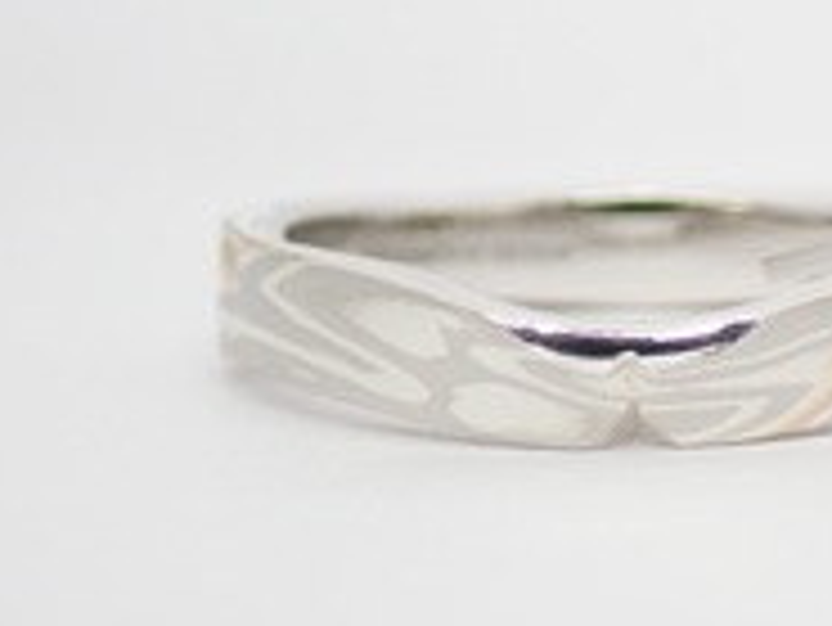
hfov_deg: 10.4
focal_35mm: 187
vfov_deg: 8.0
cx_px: 926
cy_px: 272
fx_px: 4497
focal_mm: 13.65
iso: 200
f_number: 4.1
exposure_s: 1/100
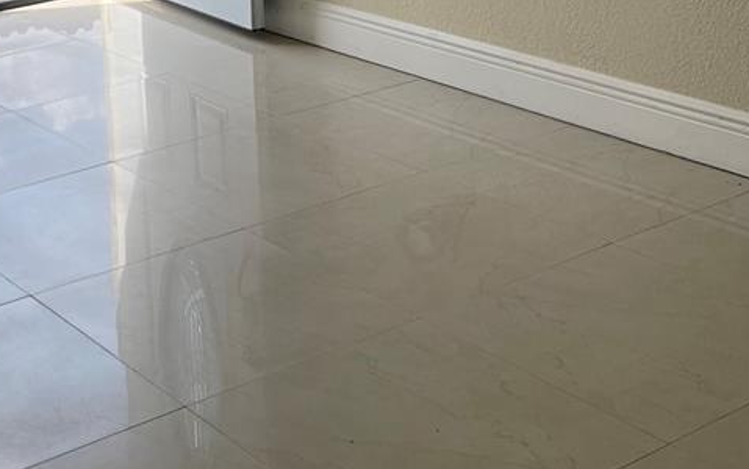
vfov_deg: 18.1
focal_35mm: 69
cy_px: -66
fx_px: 1409
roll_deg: +3.2
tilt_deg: -11.7
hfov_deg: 28.8
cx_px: 106
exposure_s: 1/567
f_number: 1.6
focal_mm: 5.1
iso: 32
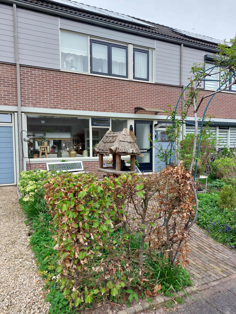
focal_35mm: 25
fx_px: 227
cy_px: 157
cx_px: 118
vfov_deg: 69.4
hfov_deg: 54.9
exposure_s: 1/148
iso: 25
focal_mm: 5.23
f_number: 1.8
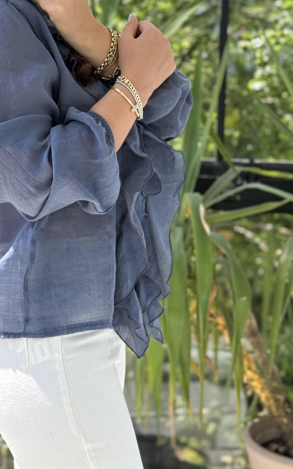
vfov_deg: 25.9
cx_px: 58
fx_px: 1009
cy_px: 125
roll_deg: -0.6
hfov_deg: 16.4
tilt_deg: -19.3
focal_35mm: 79
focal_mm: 6.76
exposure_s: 1/487
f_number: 1.78
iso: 80
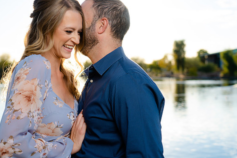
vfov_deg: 22.6
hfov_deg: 33.4
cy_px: 67
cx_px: 116
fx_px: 395
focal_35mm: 60
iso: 50
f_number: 4
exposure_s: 1/250
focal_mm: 49
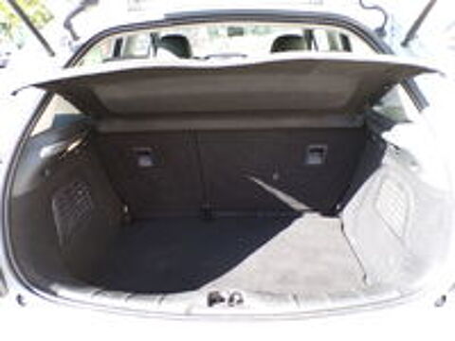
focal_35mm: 24
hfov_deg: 71.6
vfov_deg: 56.8
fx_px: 315
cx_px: 228
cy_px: 170
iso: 100
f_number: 3
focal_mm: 4.3
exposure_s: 1/70
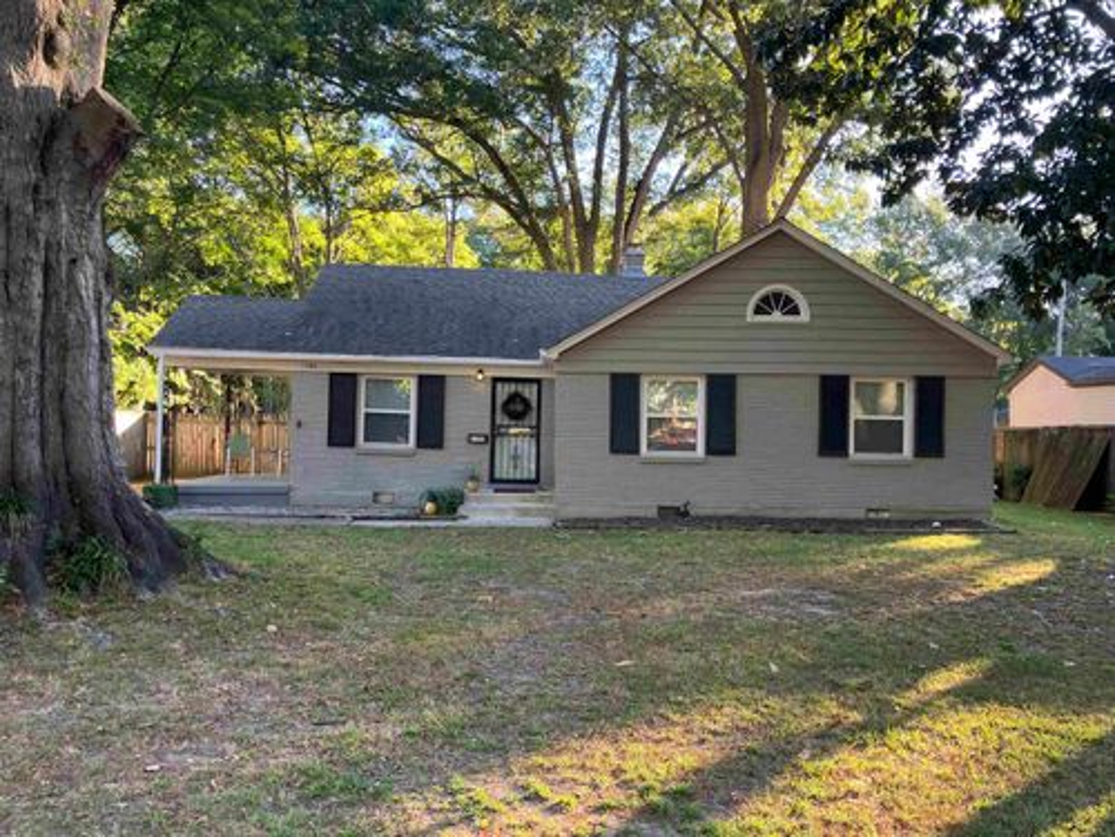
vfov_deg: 49.7
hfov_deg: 63.4
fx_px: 902
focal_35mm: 28
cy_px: 418
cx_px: 558
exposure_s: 1/121
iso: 64
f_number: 1.8
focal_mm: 3.99
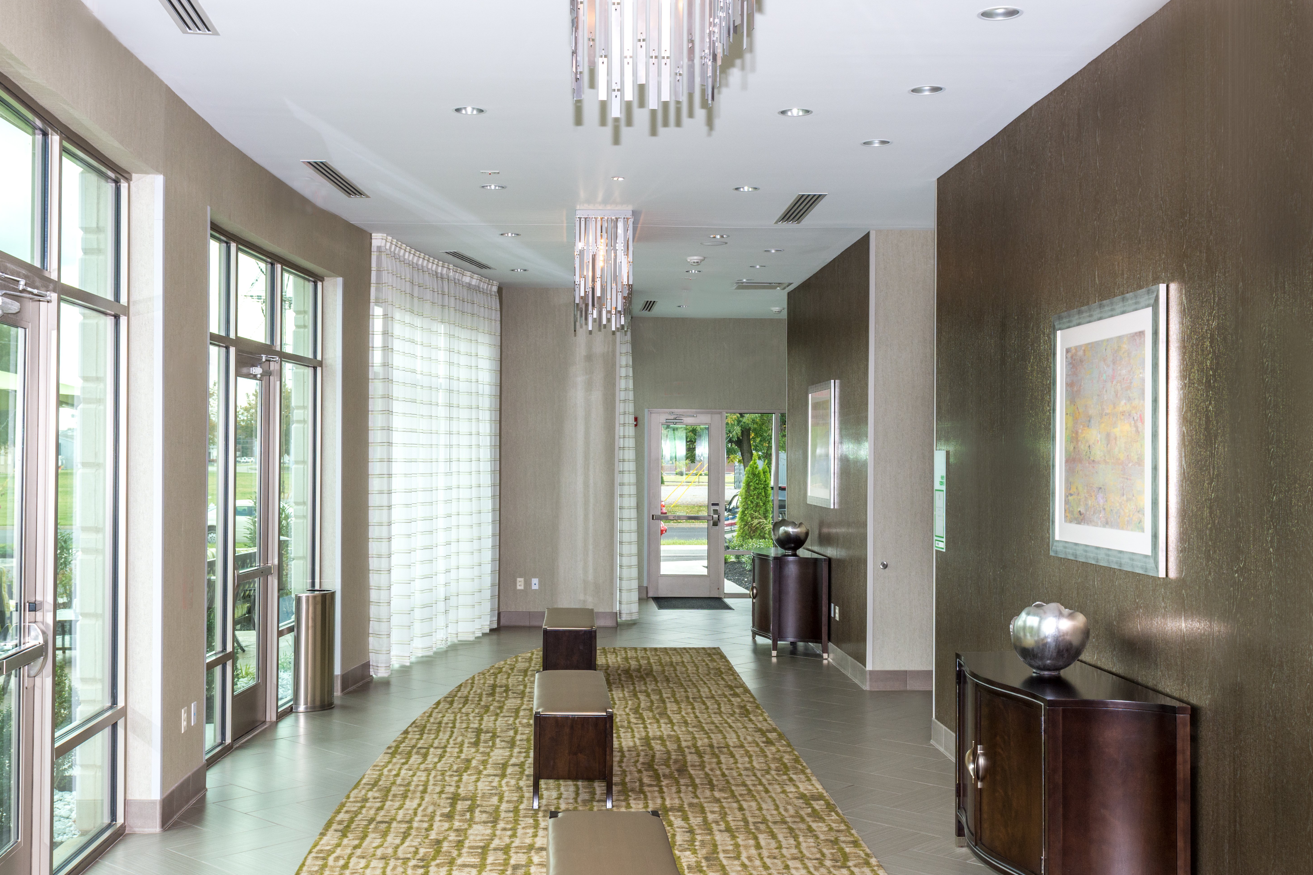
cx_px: 648
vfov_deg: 35.9
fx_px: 1349
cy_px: 439
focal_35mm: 37
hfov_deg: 51.9
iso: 320
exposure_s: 1/160
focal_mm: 24
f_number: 6.3
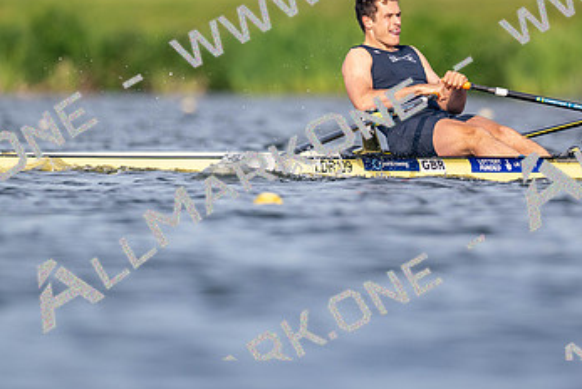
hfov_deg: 2.1
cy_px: 73
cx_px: 377
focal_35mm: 1003
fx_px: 16228
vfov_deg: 1.4
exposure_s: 1/2500
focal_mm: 600
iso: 400
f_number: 4
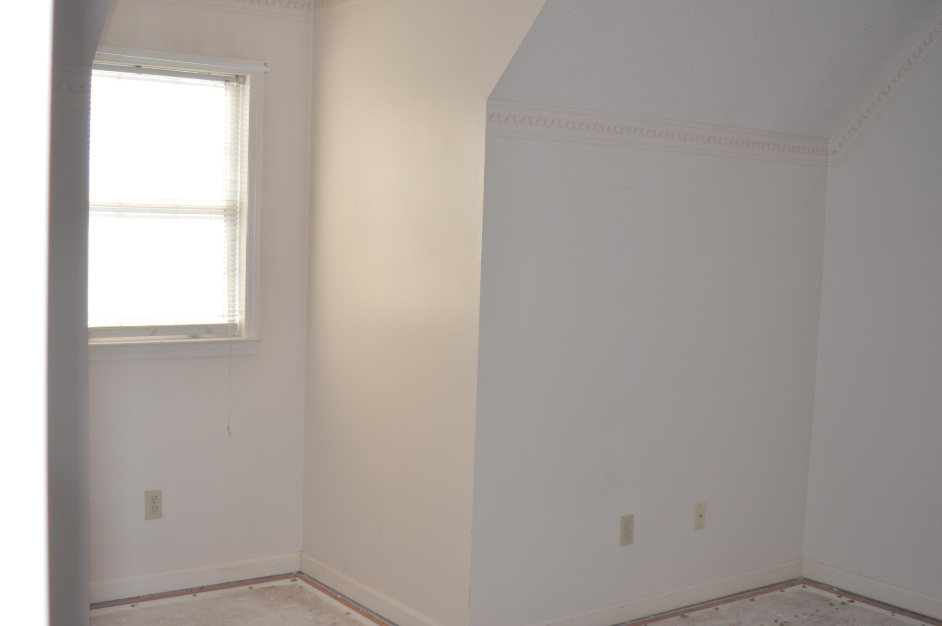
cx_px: 471
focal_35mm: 42
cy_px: 313
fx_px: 1098
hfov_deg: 46.5
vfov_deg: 31.8
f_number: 3.5
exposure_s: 1/125
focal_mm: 28
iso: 200
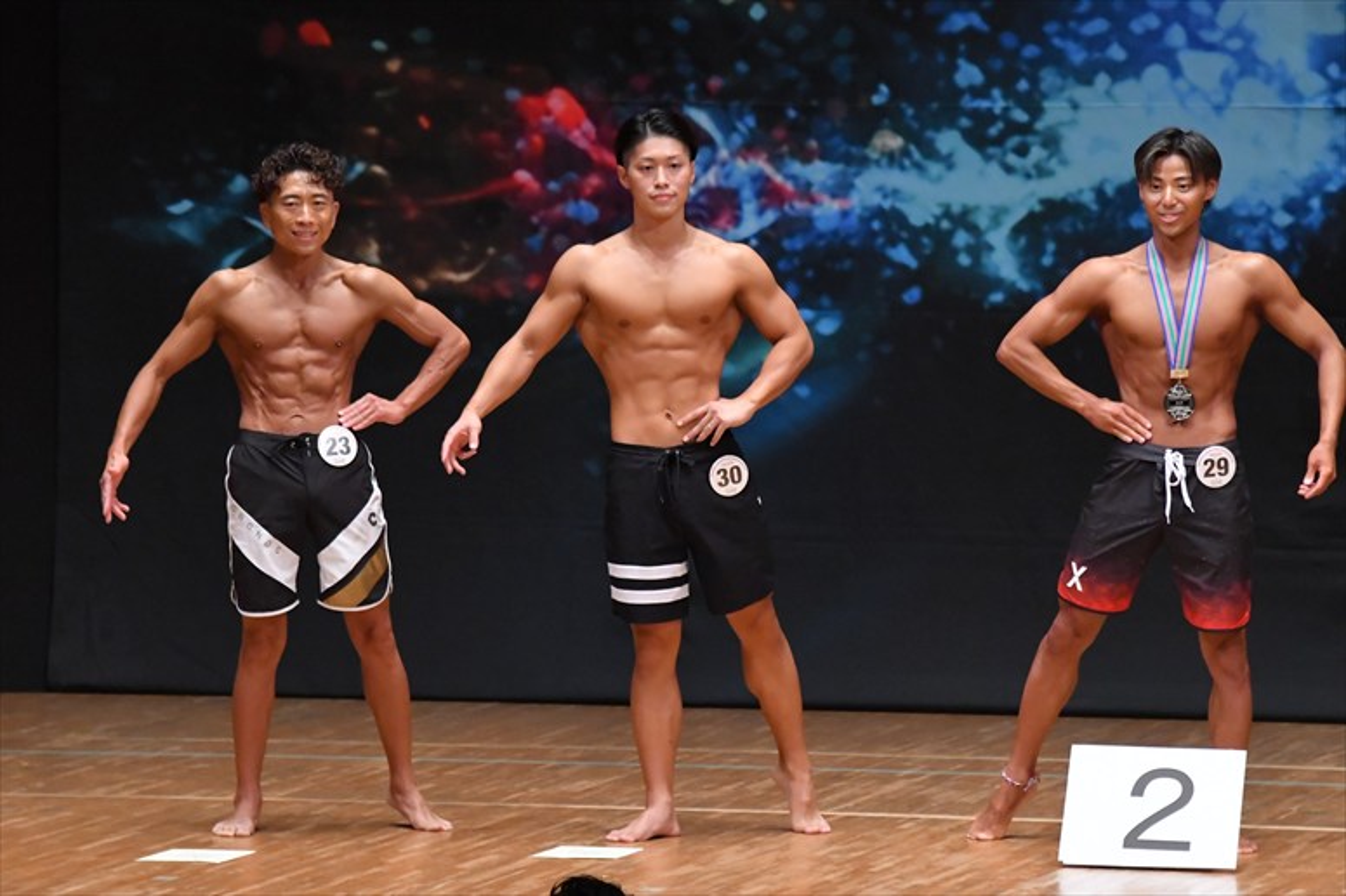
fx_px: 10090
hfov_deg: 7.6
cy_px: 448
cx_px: 673
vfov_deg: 5.1
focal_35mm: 270
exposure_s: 1/400
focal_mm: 180
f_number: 5.6
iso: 6400
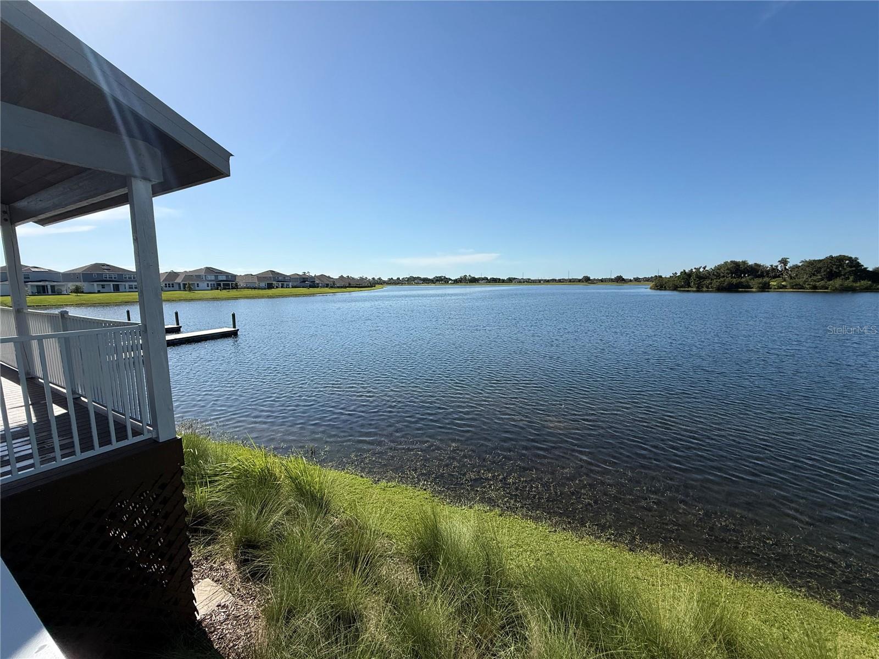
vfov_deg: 85.7
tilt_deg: -6.8
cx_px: 440
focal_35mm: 14
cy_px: 330
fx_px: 356
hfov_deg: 102.1
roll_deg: +1.3
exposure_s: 1/2976
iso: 50
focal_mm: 2.22
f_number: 2.2
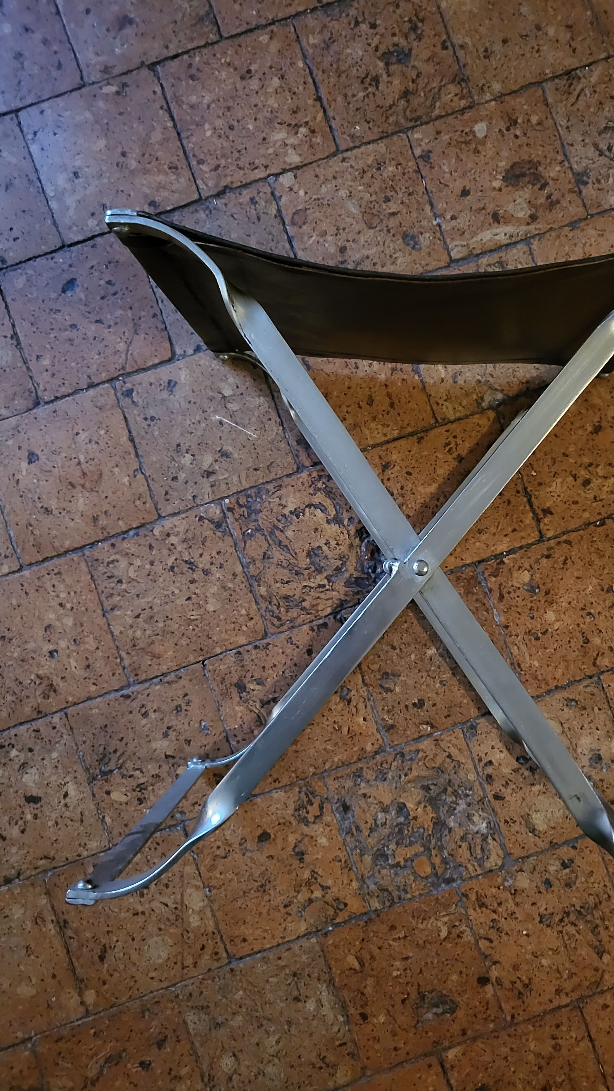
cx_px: 388
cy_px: 539
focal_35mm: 29
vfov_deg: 66.1
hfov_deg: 39.9
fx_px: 839
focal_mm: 4.25
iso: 1000
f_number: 1.8
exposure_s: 1/24
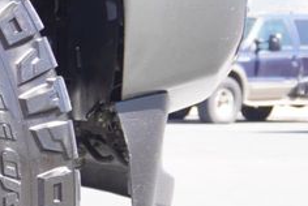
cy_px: 192
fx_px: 1114
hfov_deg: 13.4
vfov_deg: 10.5
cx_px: -316
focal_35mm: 130
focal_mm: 20
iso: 100
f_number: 4.5
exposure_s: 1/100
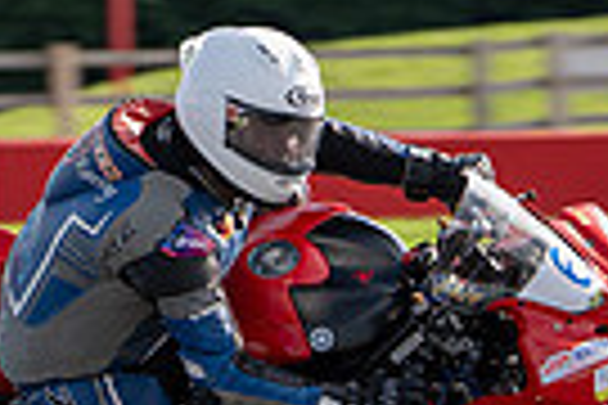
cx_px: 187
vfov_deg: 1.7
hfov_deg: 2.5
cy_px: 378
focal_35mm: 815
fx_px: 13763
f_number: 5.6
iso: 125
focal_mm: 171
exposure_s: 1/500
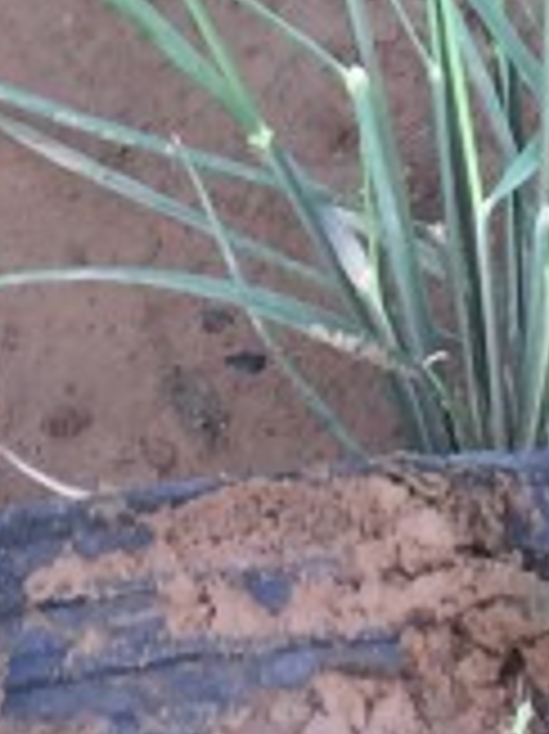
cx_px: 585
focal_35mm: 190
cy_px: -657
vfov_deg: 9.8
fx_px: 4023
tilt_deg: -53.0
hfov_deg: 7.8
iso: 32
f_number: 2.2
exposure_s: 1/230
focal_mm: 4.15
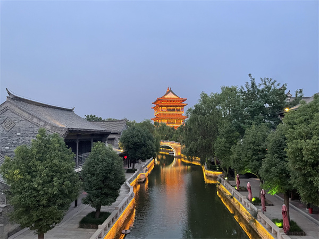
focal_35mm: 26
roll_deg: -1.2
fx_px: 240
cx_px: 160
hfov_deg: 67.3
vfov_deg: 53.1
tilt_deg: +0.1
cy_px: 120
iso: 250
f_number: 1.6
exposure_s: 1/50
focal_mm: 4.2
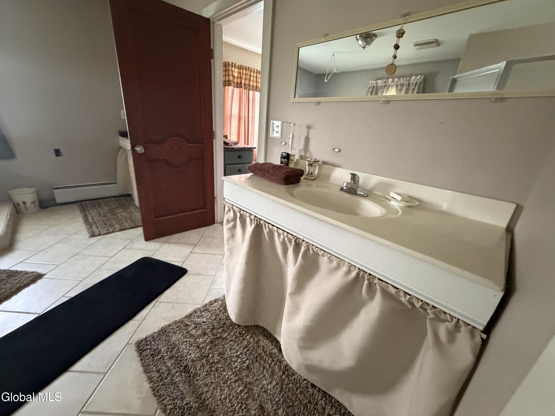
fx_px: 224
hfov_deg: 102.1
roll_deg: -4.7
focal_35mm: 14
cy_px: 208
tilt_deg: -19.9
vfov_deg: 85.7
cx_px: 278
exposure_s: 1/60
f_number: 2.2
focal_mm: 2.22
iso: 1000
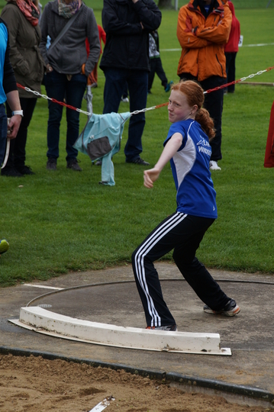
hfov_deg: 8.3
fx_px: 1887
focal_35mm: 165
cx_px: 137
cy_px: 206
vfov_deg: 12.5
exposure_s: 1/400
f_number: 6.3
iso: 400
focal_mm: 110
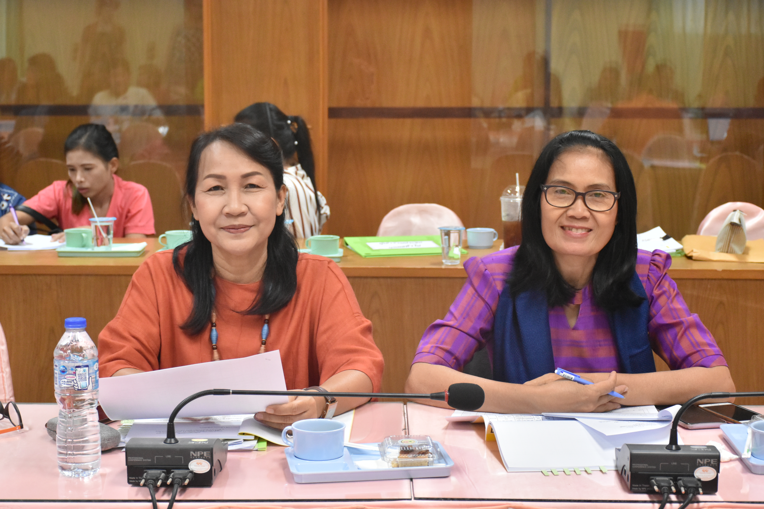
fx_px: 1432
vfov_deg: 20.2
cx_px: 382
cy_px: 254
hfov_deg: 29.9
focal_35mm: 68
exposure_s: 1/125
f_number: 5.6
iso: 2500
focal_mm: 45
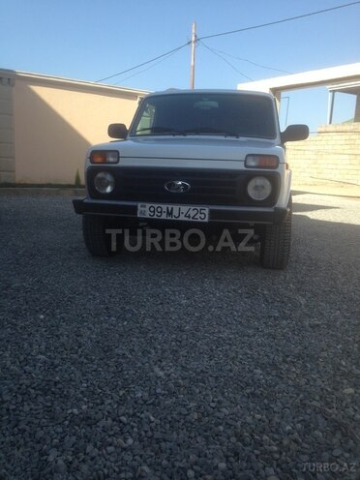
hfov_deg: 42.9
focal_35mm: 33
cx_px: 180
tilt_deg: -8.1
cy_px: 240
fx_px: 458
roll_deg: -2.5
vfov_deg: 55.4
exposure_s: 1/951
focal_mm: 4.12
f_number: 2.4
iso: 50
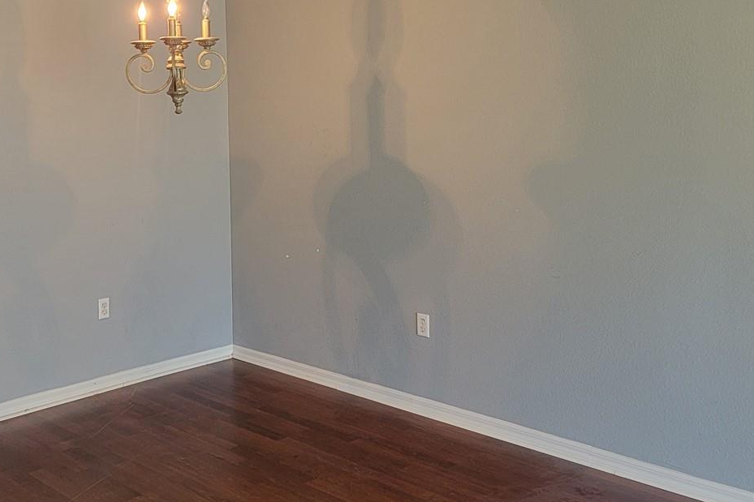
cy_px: 122
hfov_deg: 44.6
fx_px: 900
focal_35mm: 43
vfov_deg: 30.6
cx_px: 235
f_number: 1.8
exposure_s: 1/60
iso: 160
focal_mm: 6.7
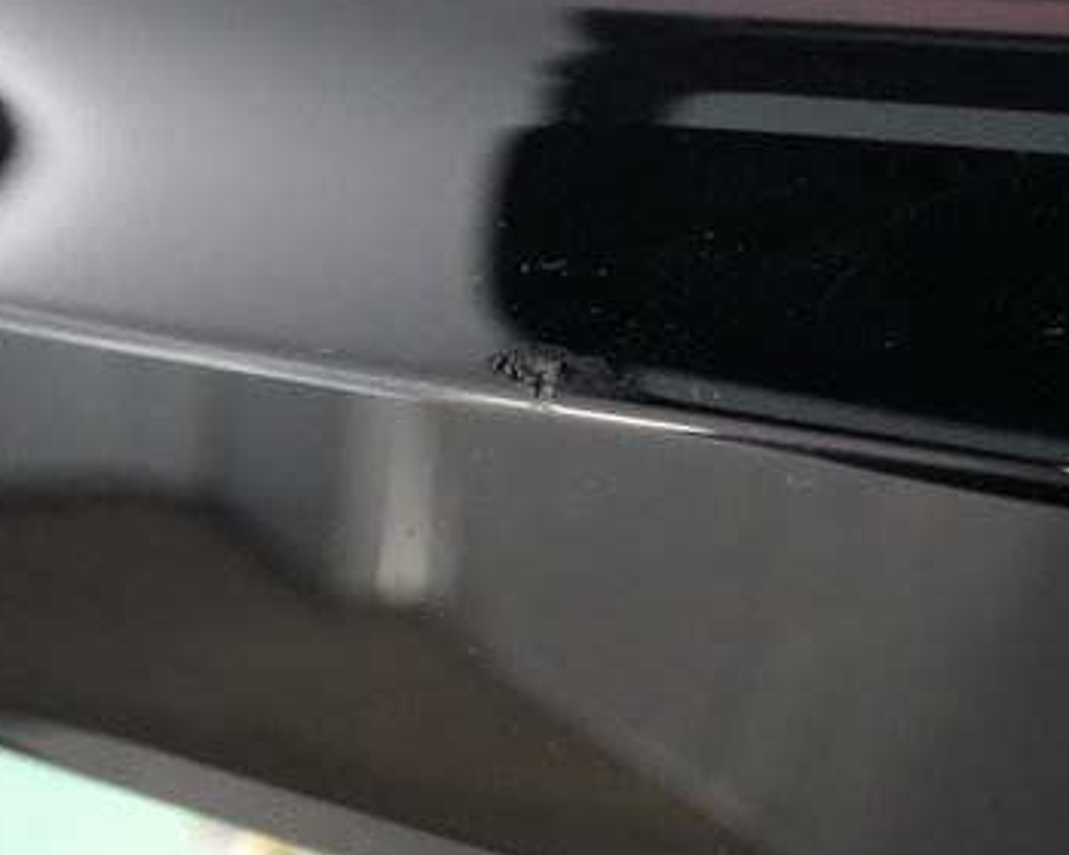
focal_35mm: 43
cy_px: 365
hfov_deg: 42.8
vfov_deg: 34.8
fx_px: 1360
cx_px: 616
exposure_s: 1/125
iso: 8000
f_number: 4.5
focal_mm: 25
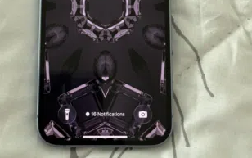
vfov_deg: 14.5
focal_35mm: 88
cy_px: -20
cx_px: 112
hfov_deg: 23.5
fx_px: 605
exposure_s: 1/60
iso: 100
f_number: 1.78
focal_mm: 6.76
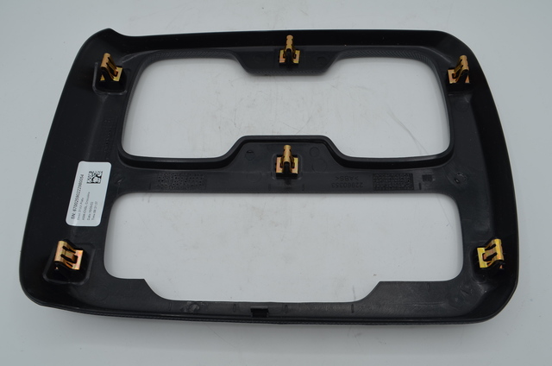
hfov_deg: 57.3
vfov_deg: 39.8
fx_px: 505
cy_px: 183
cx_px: 276
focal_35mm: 33
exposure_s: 1/100
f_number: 8
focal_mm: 22
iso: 100
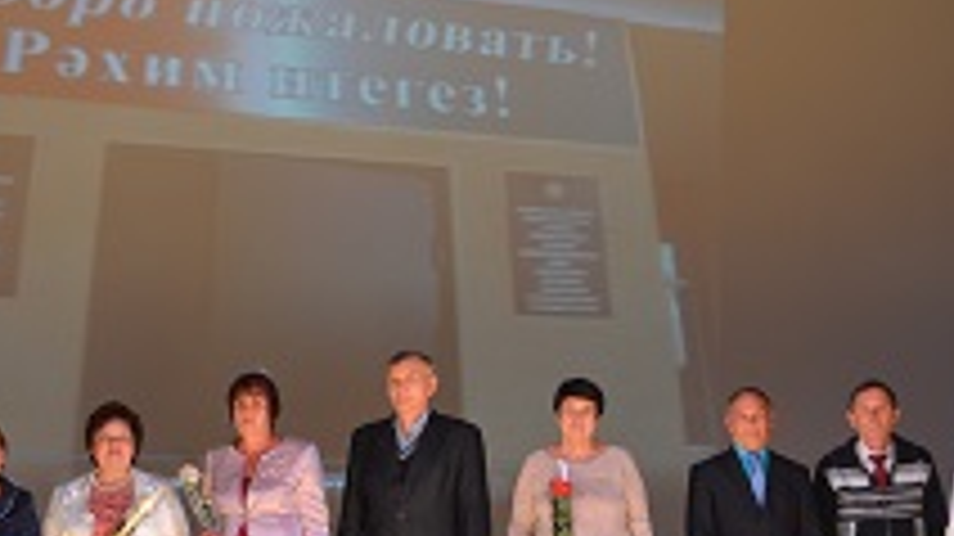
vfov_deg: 13.4
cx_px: 367
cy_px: 541
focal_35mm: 89
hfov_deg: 23.9
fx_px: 2250
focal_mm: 26
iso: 400
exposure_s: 1/25
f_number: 4.2
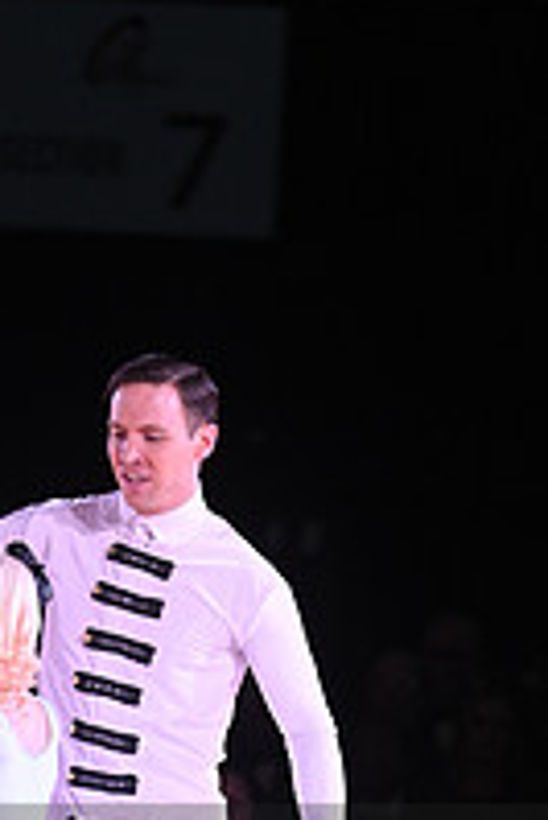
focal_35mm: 582
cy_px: 944
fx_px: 13265
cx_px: 101
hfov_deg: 2.4
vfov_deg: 3.5
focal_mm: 200
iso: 1600
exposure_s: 1/200
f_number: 4
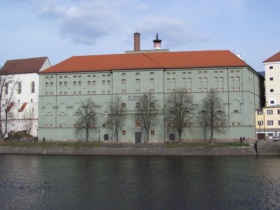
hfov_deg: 39.6
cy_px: 105
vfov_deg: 30.3
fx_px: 389
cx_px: 140
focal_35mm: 48
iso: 80
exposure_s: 1/800
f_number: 4
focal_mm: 8
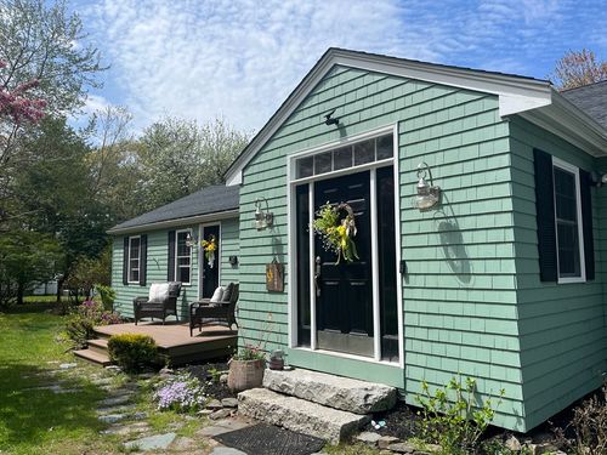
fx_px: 456
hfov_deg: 67.3
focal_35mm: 26
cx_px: 304
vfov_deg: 53.1
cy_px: 228
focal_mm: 5.1
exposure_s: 1/4149
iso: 50
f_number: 1.6
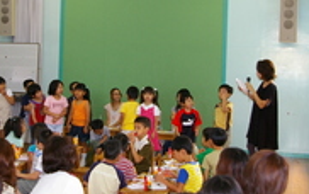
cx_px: 83
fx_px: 650
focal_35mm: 77
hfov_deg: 26.5
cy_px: 50
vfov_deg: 16.9
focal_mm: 23
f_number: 4.5
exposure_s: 1/60
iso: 400
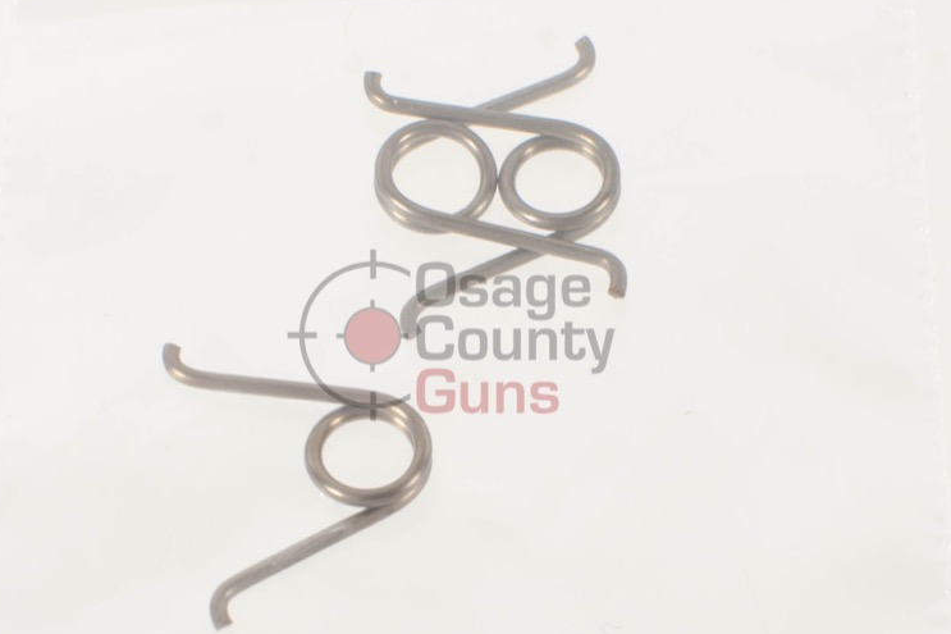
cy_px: 336
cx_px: 452
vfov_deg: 24.0
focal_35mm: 57
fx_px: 1493
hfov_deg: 35.3
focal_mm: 35
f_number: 11
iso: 200
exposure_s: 1/200
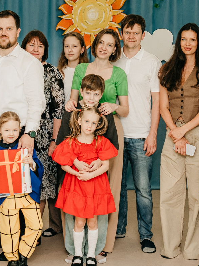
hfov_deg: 18.6
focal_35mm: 79
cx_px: 63
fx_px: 606
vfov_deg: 24.6
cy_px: 93
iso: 200
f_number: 4
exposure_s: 1/160
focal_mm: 24
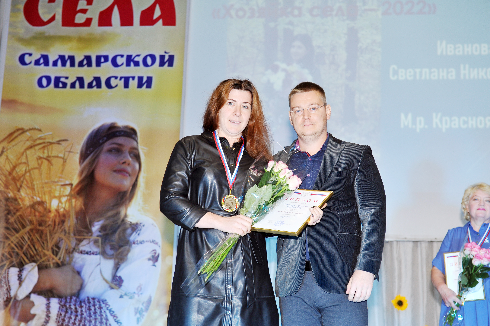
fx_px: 843
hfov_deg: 32.4
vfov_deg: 21.9
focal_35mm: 62
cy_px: 163
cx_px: 245
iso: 800
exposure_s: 1/60
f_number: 5.6
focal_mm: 62
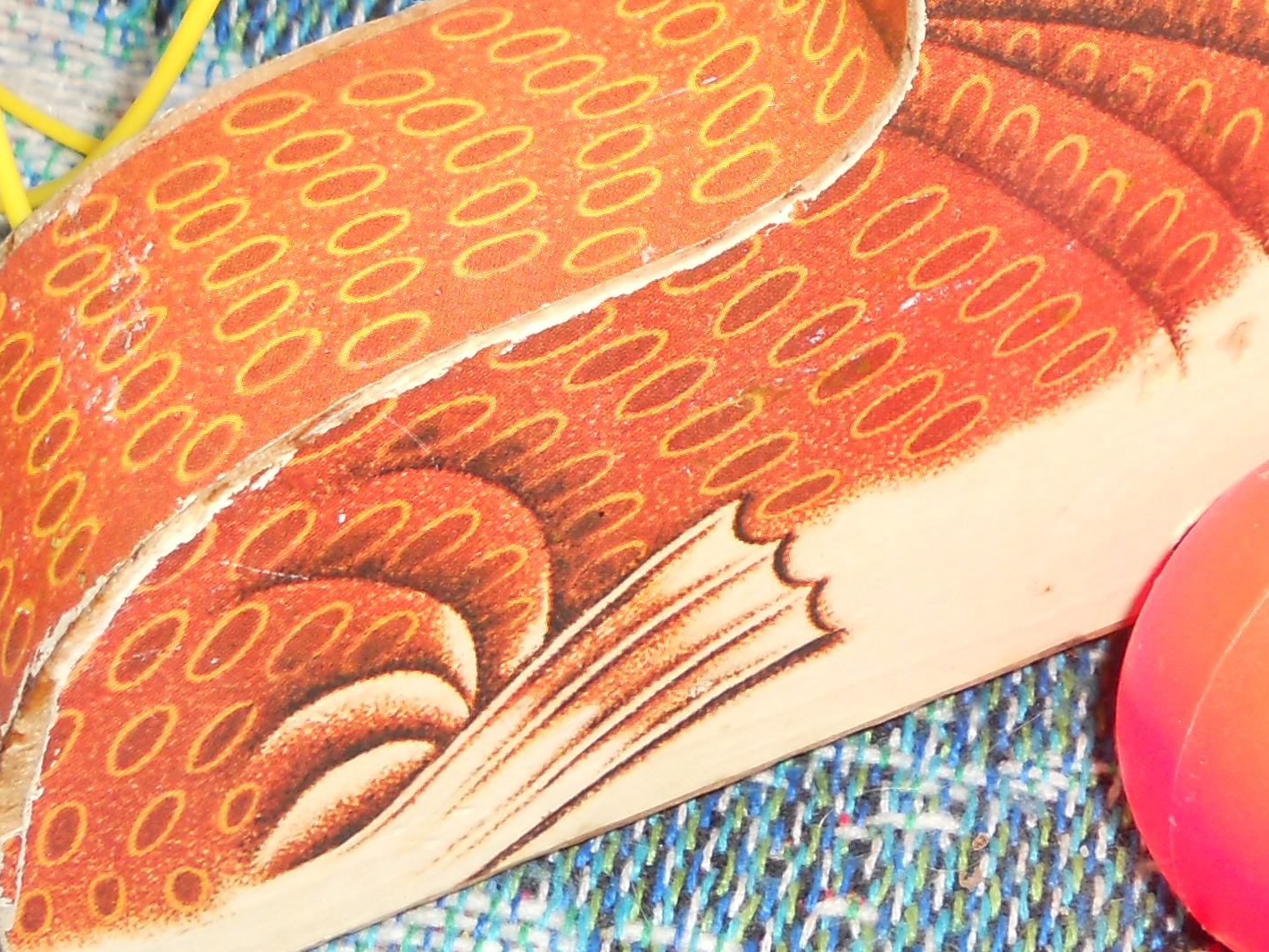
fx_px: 3300
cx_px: 840
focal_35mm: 90
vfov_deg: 16.1
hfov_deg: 21.7
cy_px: -25
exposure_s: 1/25
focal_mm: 5.8
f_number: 3.5
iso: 80
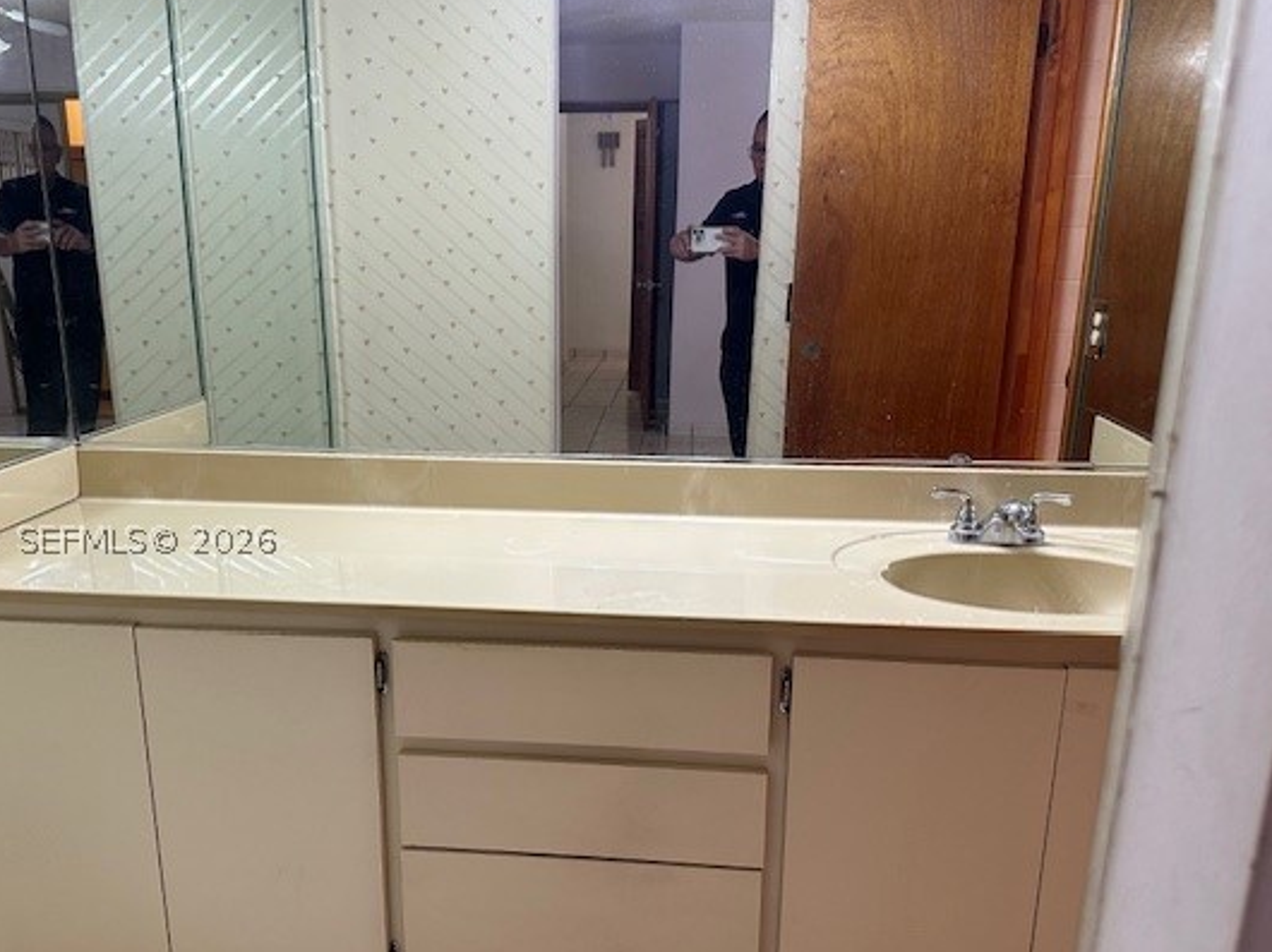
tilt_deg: -15.8
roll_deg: -0.4
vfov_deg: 48.1
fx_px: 1065
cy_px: 537
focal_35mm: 29
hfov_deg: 61.5
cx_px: 562
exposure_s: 1/120
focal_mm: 6.86
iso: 200
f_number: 1.78
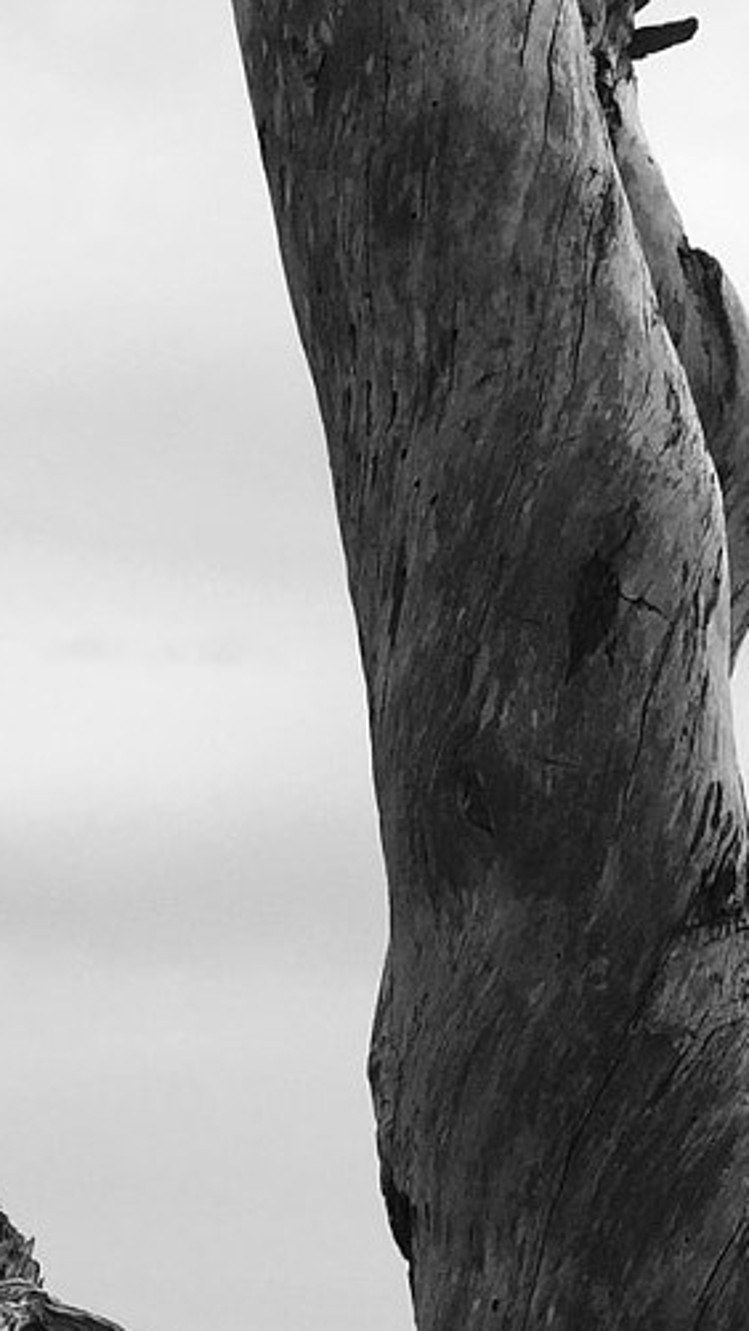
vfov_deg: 18.8
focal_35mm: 101
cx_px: -162
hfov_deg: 11.7
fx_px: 3564
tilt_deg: -8.1
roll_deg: -0.5
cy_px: 1963
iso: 32
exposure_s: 1/2639
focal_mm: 4.15
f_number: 2.2
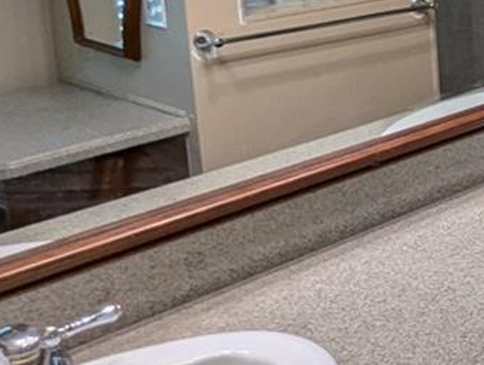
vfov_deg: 22.0
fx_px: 854
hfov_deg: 21.0
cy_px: -87
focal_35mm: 61
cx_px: 878
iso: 53
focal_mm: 1.95
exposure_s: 1/33.3
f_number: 2.2
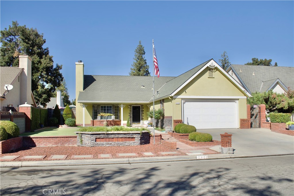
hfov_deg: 61.9
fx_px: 245
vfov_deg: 43.6
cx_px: 147
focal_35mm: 30
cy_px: 98
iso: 100
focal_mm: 20
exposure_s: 1/800
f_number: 8
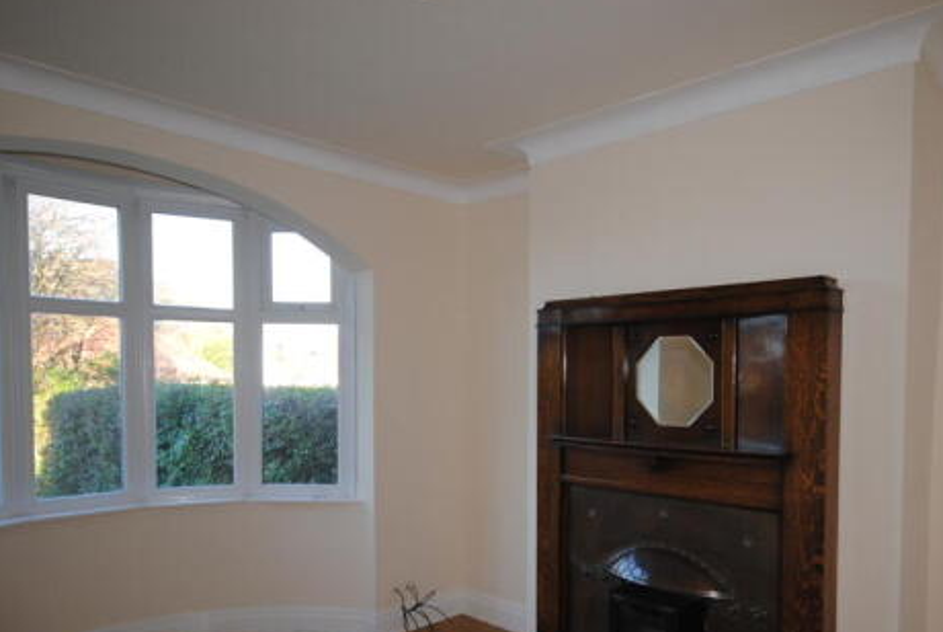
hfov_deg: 65.7
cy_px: 405
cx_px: 534
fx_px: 727
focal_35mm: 28
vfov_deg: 46.4
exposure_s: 1/60
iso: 200
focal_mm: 13
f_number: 4.5
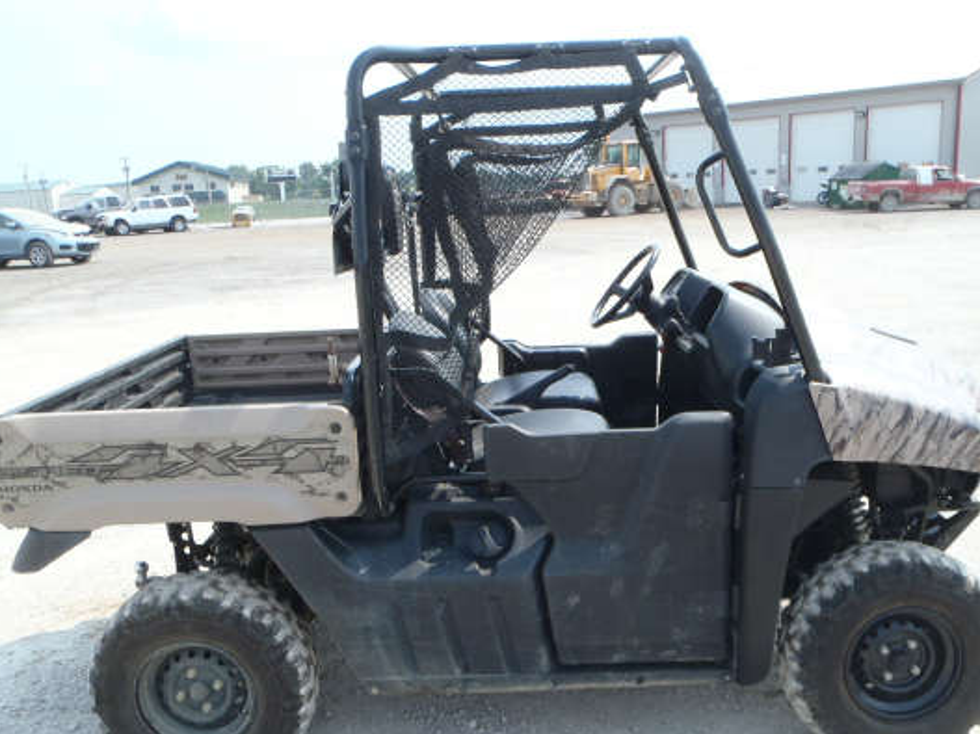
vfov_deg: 41.6
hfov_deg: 53.9
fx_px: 962
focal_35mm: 34
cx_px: 536
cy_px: 442
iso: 80
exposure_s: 1/320
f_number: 4.5
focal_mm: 5
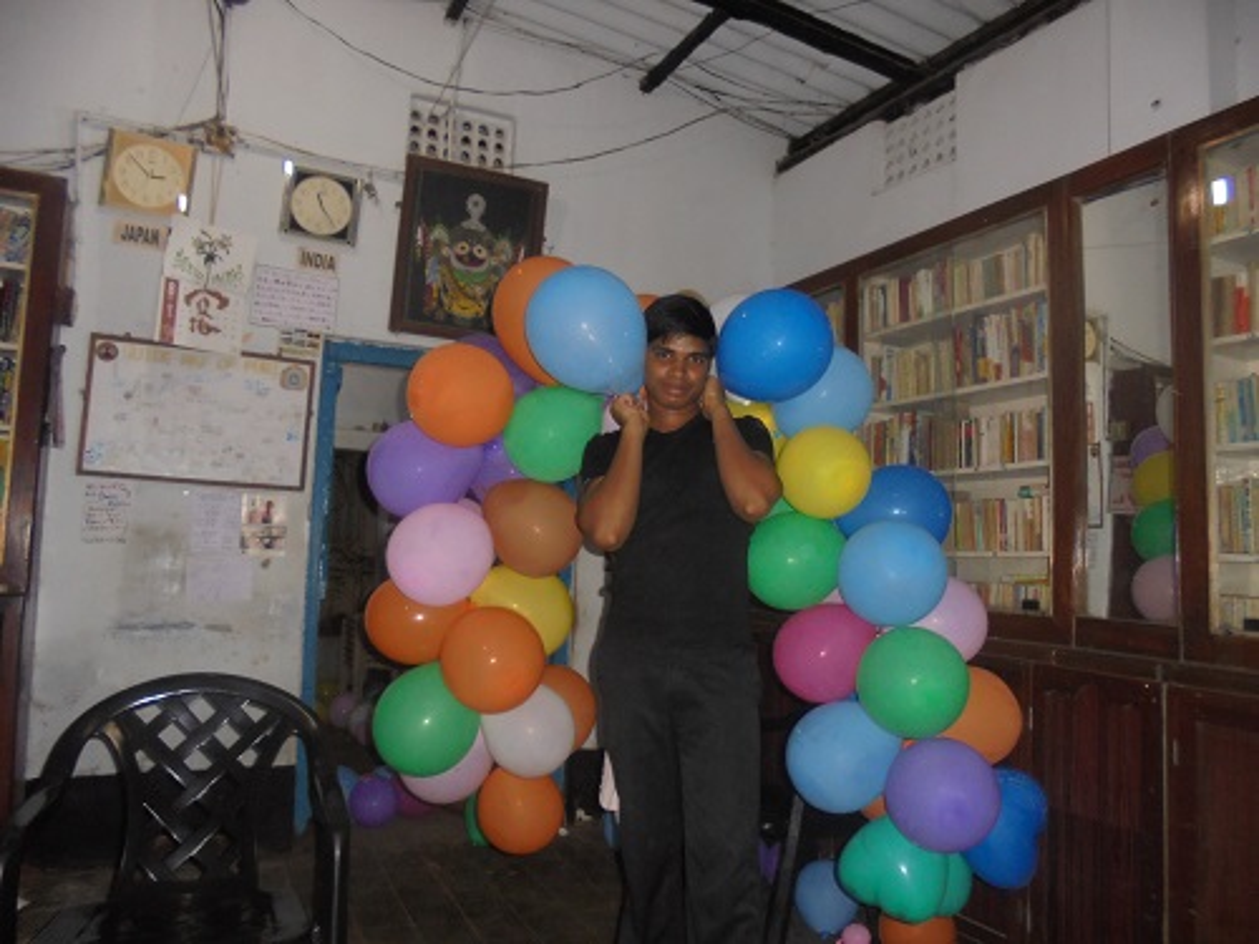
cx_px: 630
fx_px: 946
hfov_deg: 67.3
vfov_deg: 53.1
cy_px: 472
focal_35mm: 26
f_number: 3.5
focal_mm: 4.6
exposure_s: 1/30
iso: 200
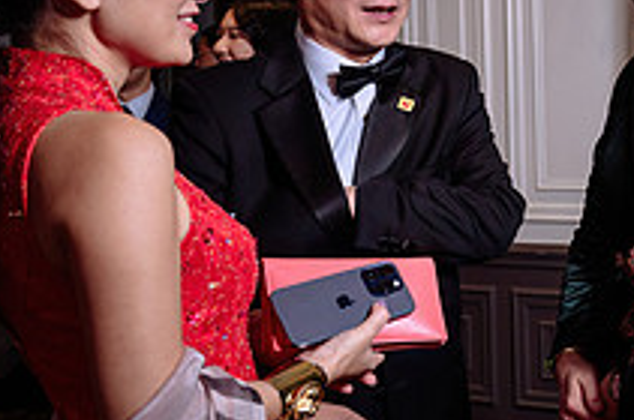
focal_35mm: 73
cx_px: 778
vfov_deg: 18.6
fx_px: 1284
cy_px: 190
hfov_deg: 24.8
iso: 500
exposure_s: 1/125
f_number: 4
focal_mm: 26.5
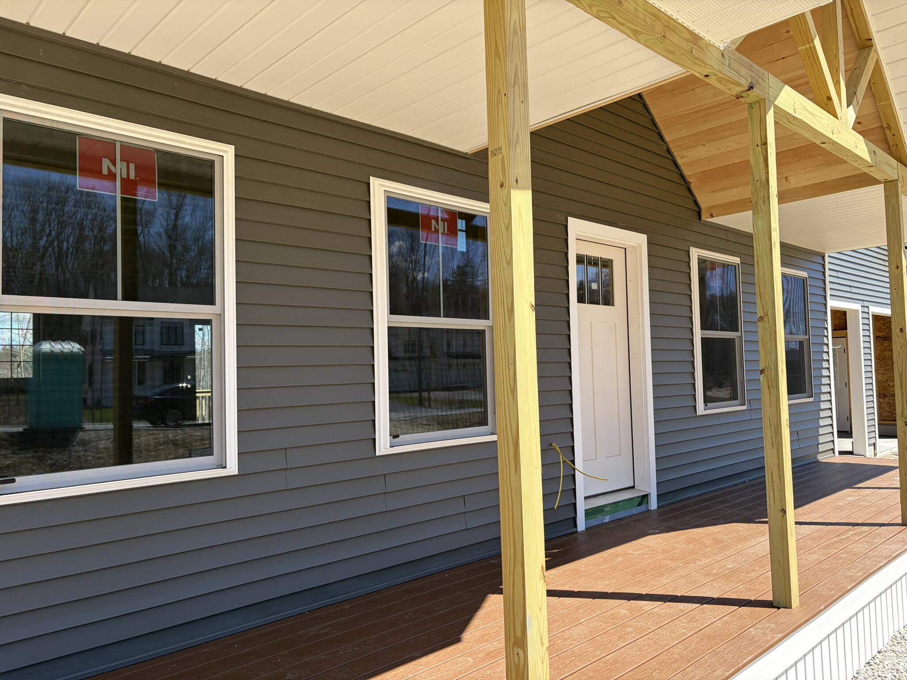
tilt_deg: +3.1
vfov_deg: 53.1
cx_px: 454
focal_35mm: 26
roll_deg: +1.6
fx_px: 681
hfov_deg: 67.3
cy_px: 340
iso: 50
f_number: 1.6
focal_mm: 5.96
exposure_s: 1/1311
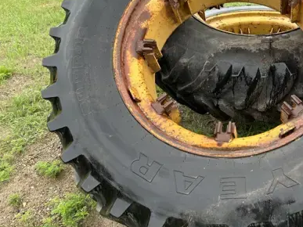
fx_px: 376
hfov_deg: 42.5
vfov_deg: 33.1
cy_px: 66
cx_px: 229
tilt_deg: -23.7
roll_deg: +3.0
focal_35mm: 43
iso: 50
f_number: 1.5
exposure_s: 1/389
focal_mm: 5.7
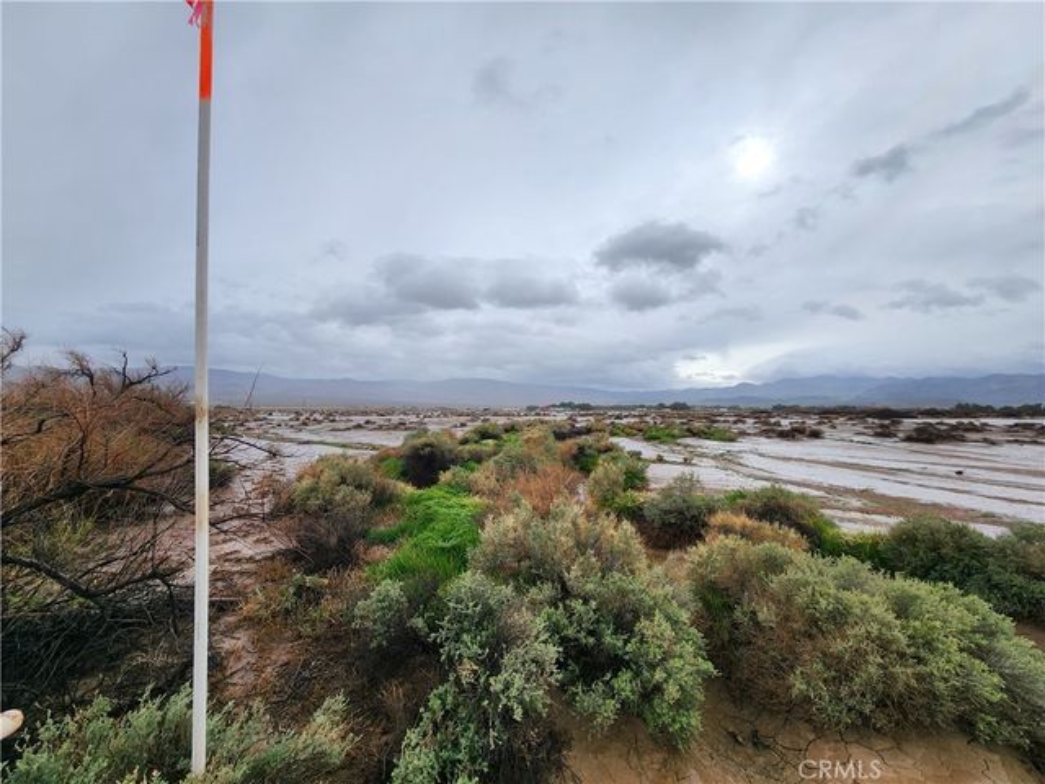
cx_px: 522
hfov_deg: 106.2
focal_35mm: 13
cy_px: 392
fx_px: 392
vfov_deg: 89.9
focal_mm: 2.2
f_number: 2.2
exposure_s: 1/1084
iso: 50
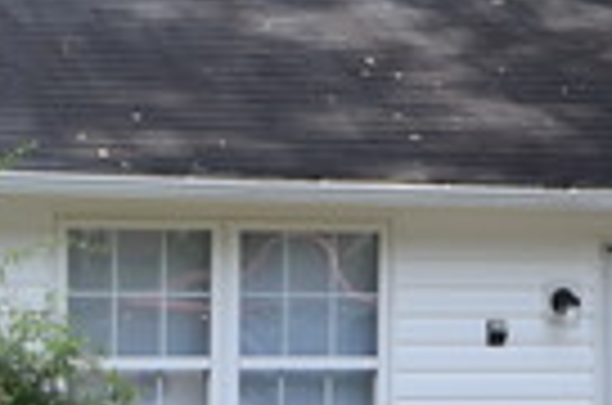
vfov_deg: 7.7
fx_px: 3002
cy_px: 259
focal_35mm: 177
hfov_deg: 11.6
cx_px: 234
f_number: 7.1
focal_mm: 20
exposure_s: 1/250
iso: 200
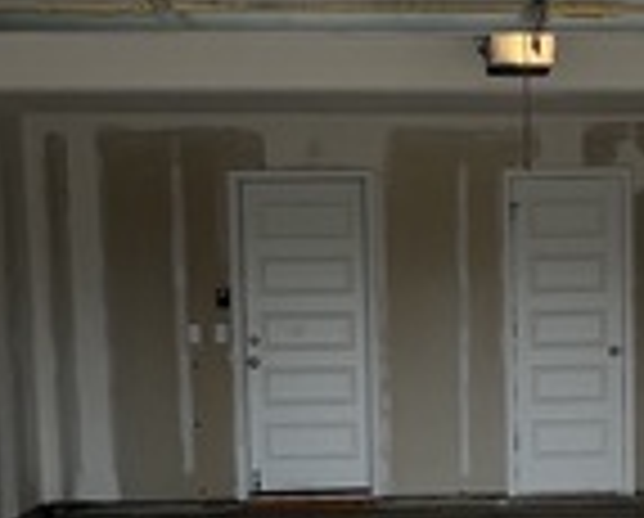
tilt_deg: -4.2
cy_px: 399
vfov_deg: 25.5
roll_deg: +0.7
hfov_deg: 31.1
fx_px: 1127
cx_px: 513
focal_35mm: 59
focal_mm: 1.57
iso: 32
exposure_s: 1/305
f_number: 1.8
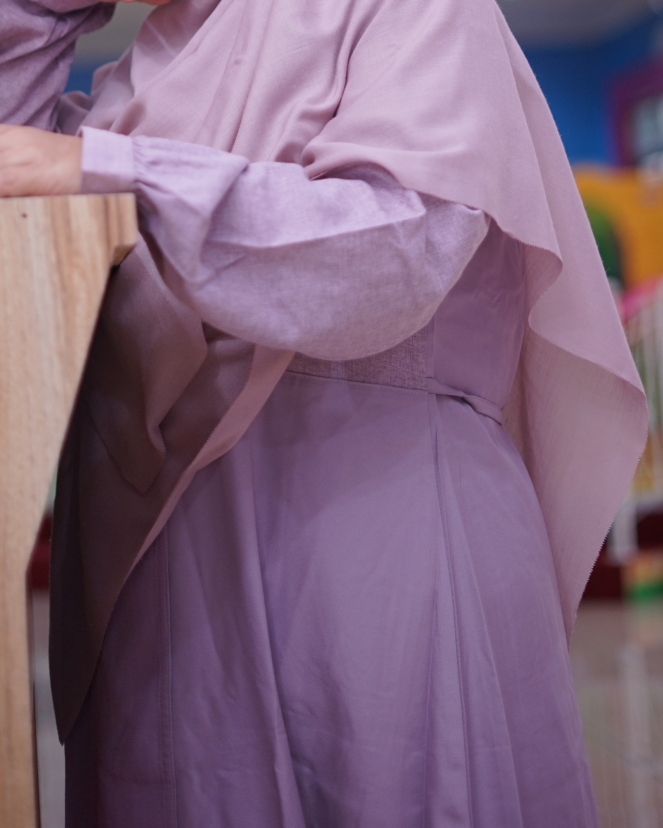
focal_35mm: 102
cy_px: -47
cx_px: 265
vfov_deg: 18.2
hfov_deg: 15.1
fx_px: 2502
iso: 320
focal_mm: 50
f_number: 1.8
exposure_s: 1/100
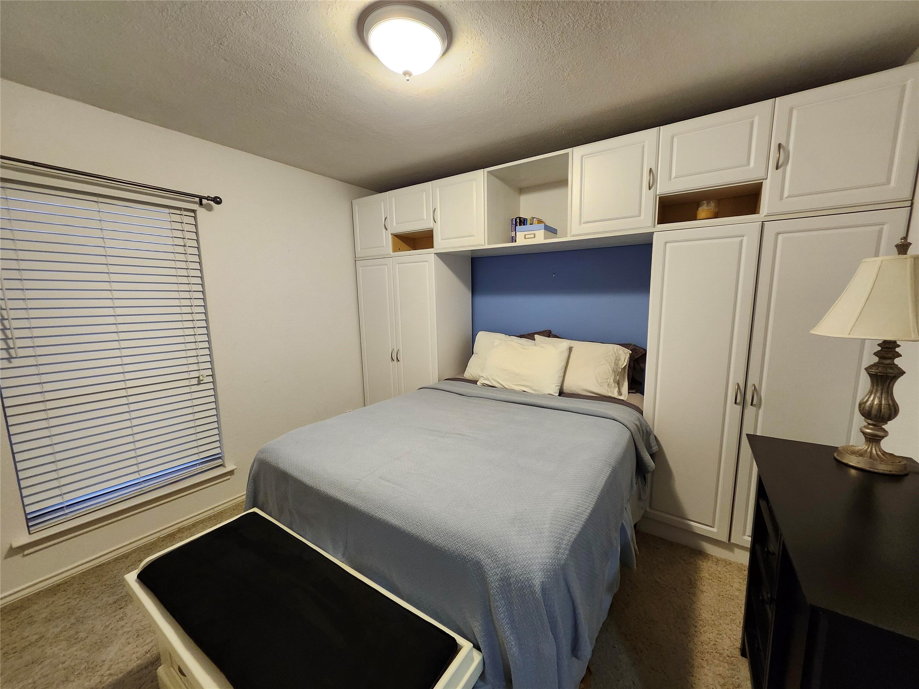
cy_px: 344
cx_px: 460
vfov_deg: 89.9
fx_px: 345
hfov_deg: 106.2
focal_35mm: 13
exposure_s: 1/60
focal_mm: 1.74
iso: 320
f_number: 2.2
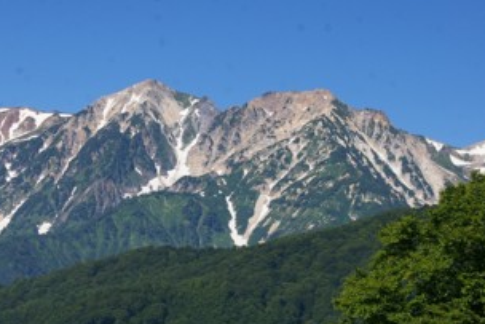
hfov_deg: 17.3
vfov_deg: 11.7
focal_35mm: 118
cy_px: 161
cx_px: 153
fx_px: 1587
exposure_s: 1/350
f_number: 9.5
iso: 200
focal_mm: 53
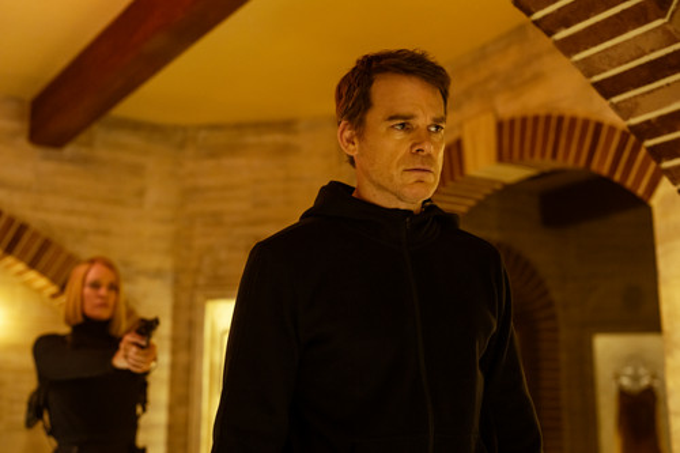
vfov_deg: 27.0
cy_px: 226
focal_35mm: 50
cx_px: 340
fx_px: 944
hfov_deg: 39.6
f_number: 2.8
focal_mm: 50
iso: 1600
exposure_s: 1/160
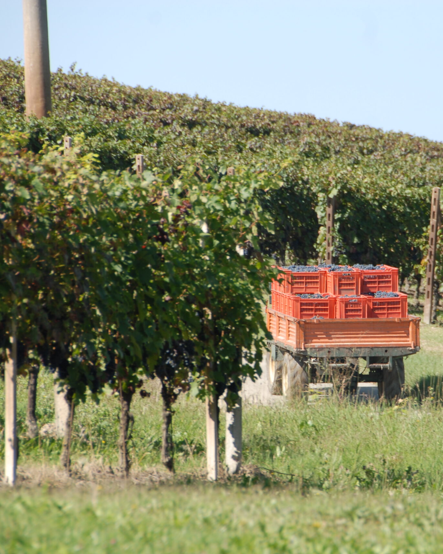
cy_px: 277
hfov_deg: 3.7
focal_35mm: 422
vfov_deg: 4.6
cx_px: 336
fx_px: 6916
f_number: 8
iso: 100
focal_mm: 200
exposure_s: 1/50
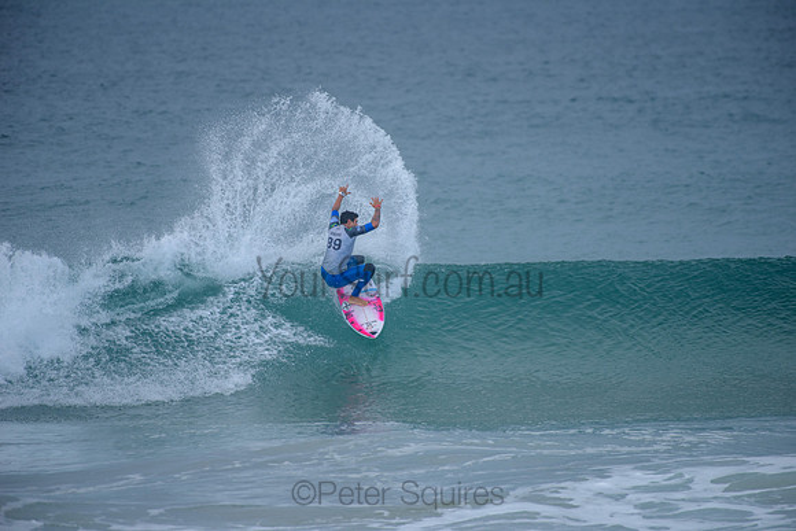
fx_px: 11058
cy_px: 266
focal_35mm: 500
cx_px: 398
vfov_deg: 2.8
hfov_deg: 4.1
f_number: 5.6
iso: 200
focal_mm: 500
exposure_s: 1/800
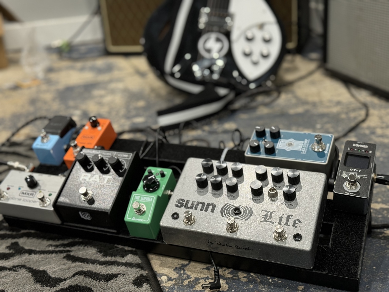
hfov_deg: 39.7
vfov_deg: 30.3
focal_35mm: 48
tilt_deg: -21.3
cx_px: 194
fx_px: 539
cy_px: 146
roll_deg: +4.3
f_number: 1.78
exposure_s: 1/60
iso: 125
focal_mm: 6.86
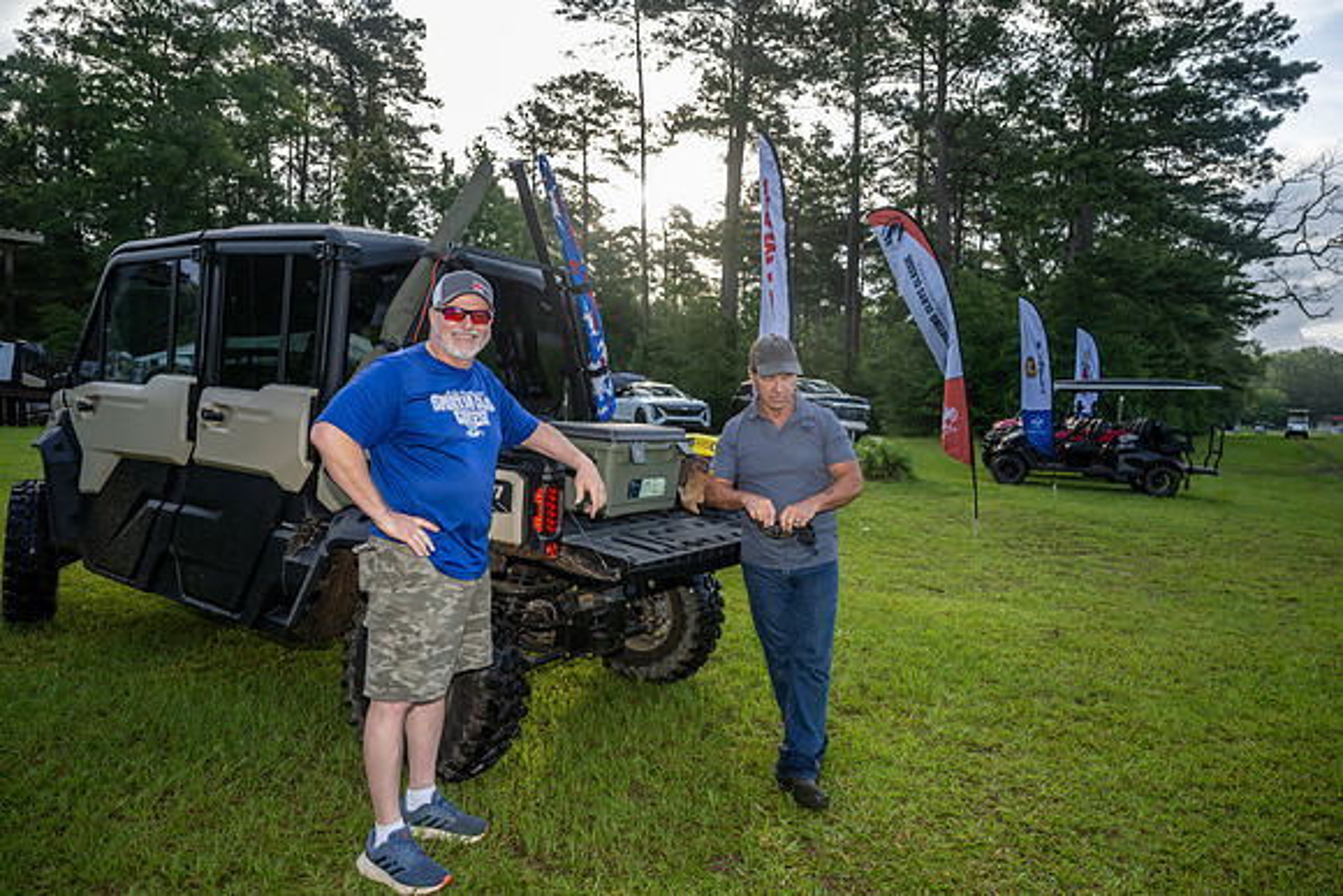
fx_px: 896
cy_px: 448
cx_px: 672
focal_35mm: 24
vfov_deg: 53.2
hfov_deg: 73.7
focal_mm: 24
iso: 72
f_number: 3.2
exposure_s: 1/125
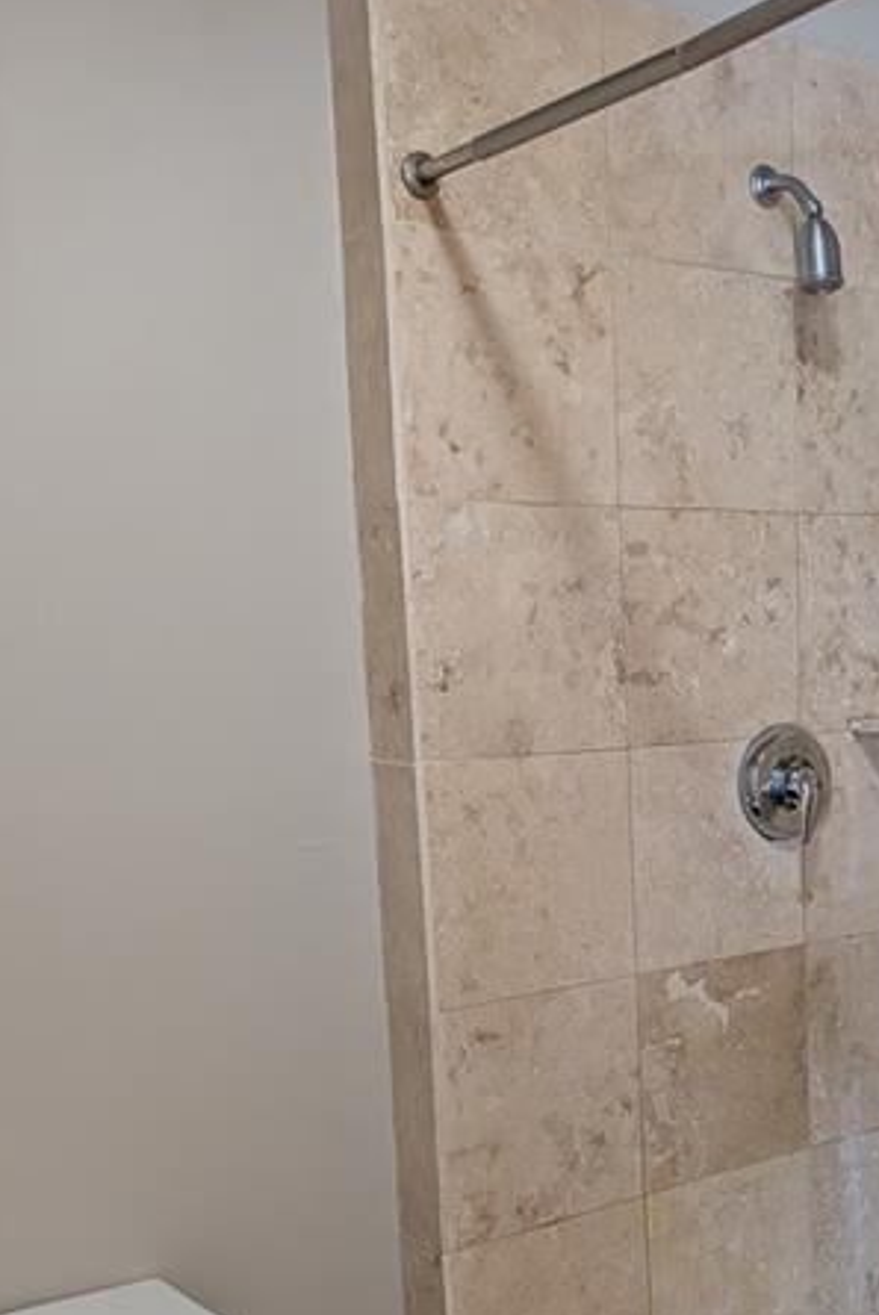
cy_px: 908
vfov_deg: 44.5
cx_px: 678
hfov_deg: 30.6
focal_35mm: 43
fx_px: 1572
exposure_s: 1/100
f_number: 1.68
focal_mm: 6.9
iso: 283
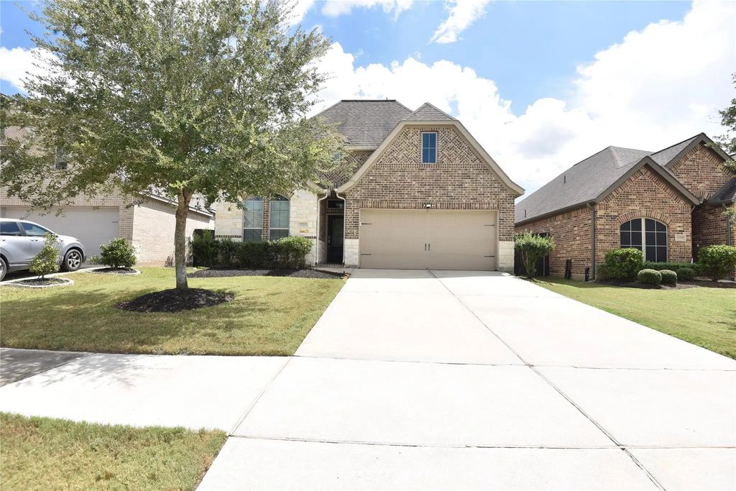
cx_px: 368
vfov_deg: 73.8
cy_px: 246
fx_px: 327
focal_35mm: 16
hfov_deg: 96.7
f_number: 8
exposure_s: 1/200
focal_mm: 16
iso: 100
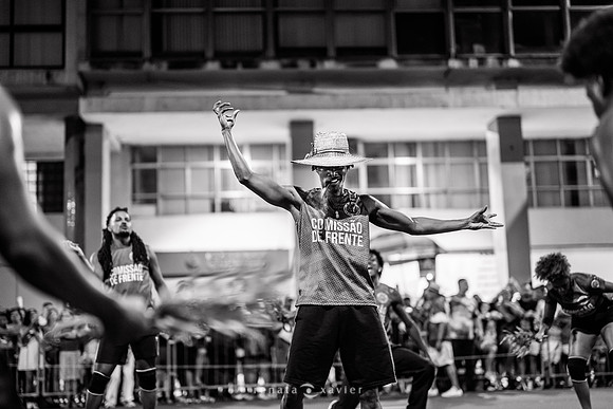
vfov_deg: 27.0
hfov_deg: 39.6
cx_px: 306
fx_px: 852
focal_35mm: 50
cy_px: 204
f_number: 1.2
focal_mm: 50
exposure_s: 1/320
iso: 2000
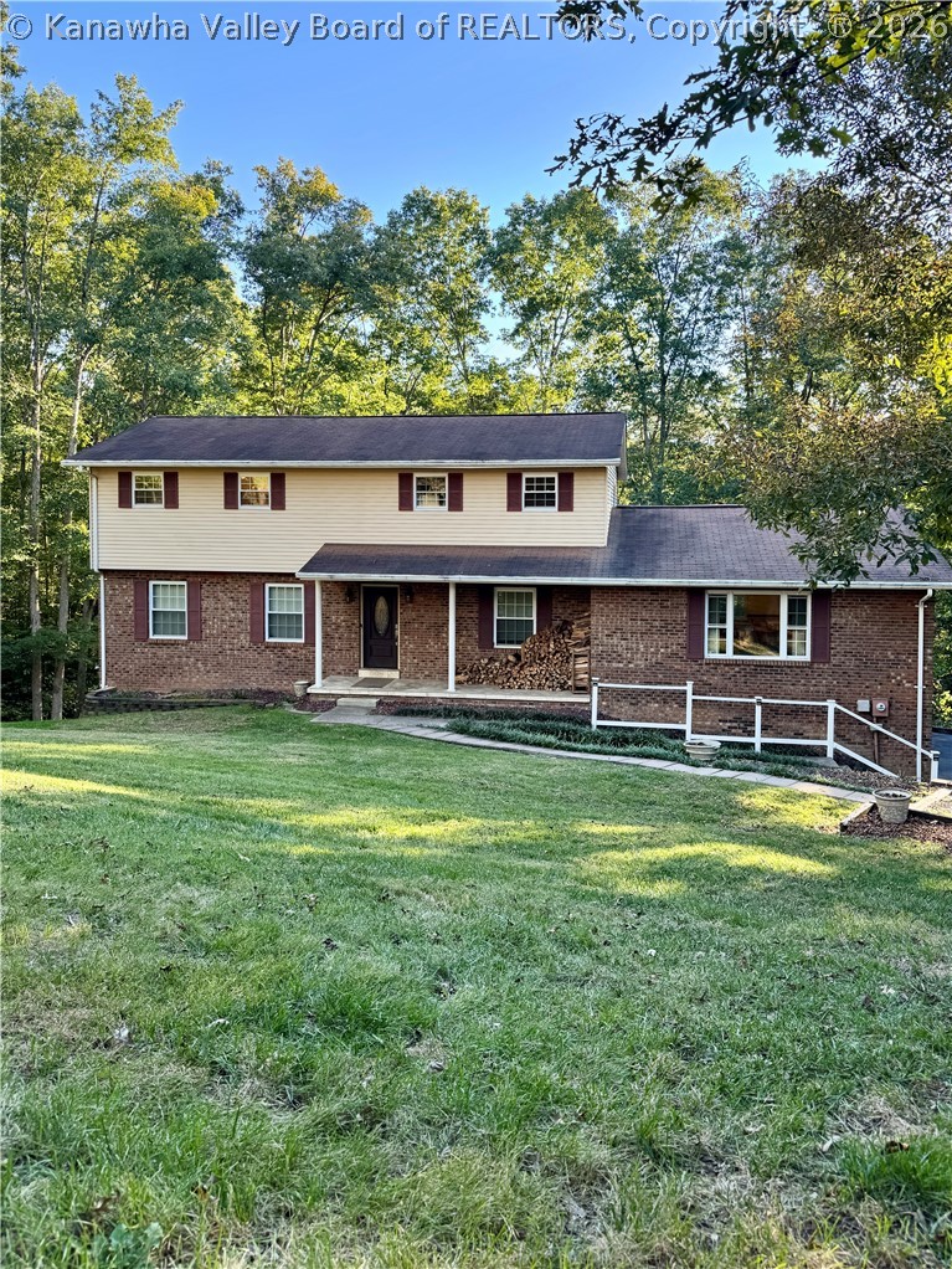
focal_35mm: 24
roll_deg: +2.6
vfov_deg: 71.6
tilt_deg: -7.2
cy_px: 634
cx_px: 476
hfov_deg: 56.8
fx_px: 880
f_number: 1.78
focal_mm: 6.76
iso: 80
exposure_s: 1/187
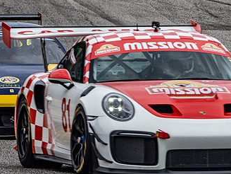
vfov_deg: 1.4
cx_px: 101
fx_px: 7087
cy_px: 92
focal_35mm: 1062
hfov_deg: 1.9
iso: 400
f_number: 9
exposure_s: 1/400
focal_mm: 300
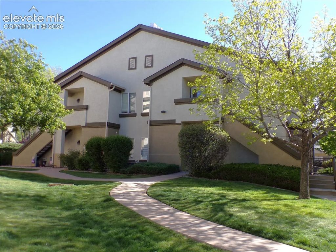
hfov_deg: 56.8
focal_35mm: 32
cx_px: 168
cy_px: 126
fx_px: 311
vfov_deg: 44.2
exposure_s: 1/200
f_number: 4.6
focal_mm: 5.8
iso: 80
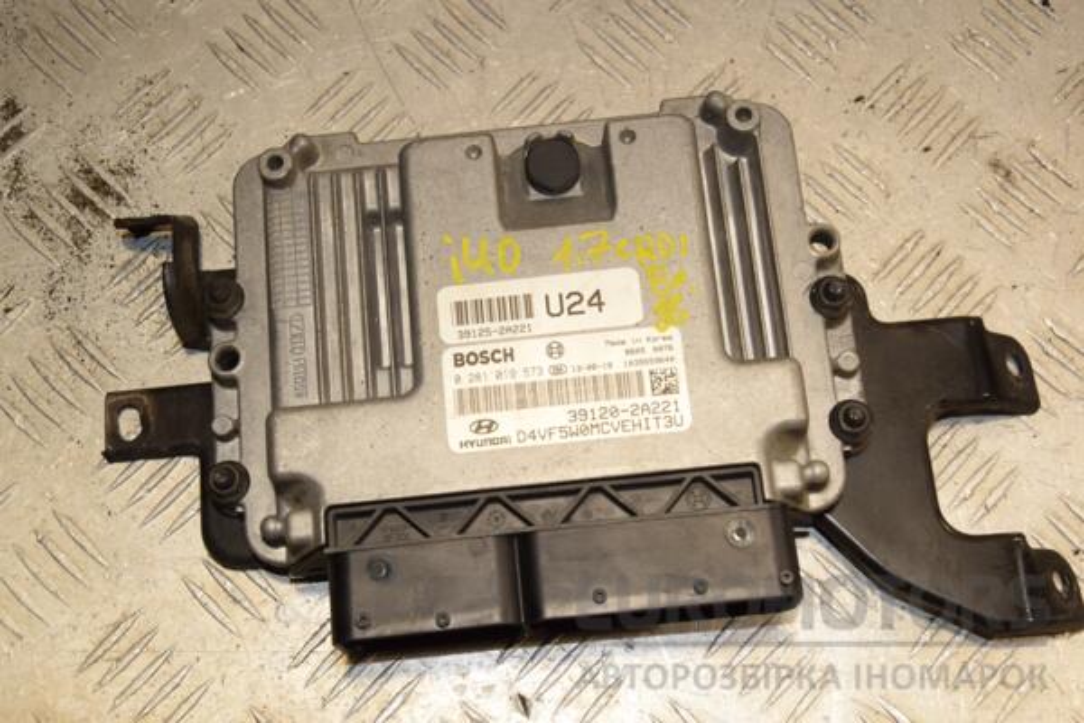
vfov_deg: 25.8
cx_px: 542
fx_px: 1581
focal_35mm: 52
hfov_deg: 37.9
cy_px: 362
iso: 800
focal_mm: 35
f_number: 8
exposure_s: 1/200
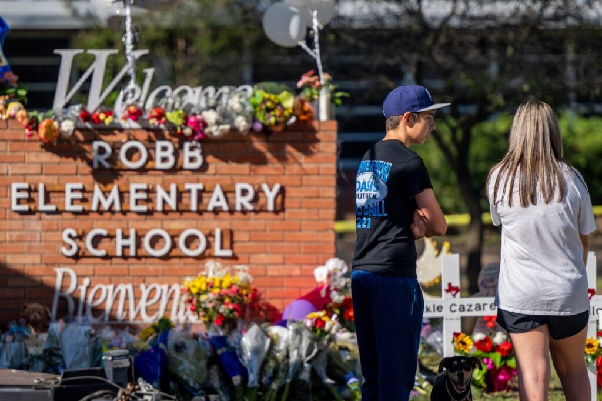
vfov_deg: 5.9
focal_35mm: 232
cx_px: 301
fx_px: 3878
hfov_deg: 8.9
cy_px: 200
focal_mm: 155
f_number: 2.8
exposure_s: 1/1000
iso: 64
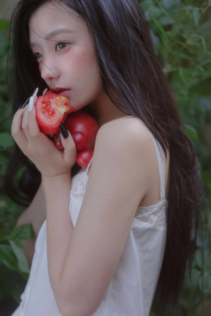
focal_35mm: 69
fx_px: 606
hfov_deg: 19.7
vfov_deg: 29.2
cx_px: 106
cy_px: 158
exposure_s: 1/250
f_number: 2.8
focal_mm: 70
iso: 100
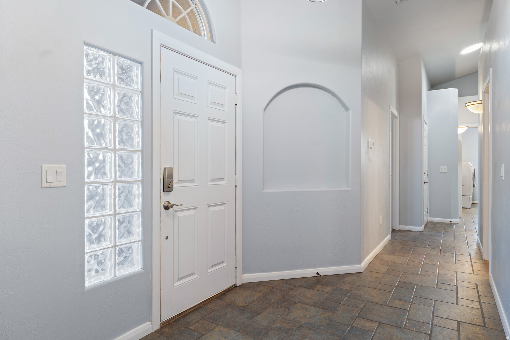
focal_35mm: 22
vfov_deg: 57.2
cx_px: 255
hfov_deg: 78.6
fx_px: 312
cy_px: 170
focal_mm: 22
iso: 64
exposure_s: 3
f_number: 8
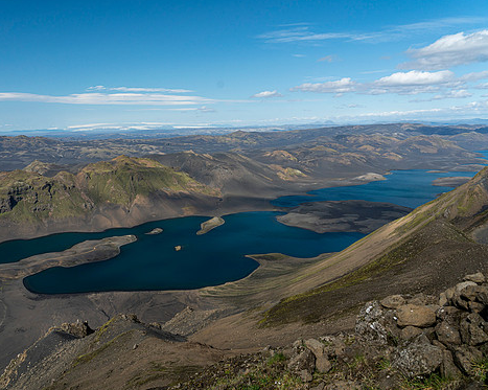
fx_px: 404
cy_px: 195
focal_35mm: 28
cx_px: 208
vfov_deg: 51.5
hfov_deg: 61.9
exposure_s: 1/640
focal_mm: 24
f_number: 7.1
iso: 200
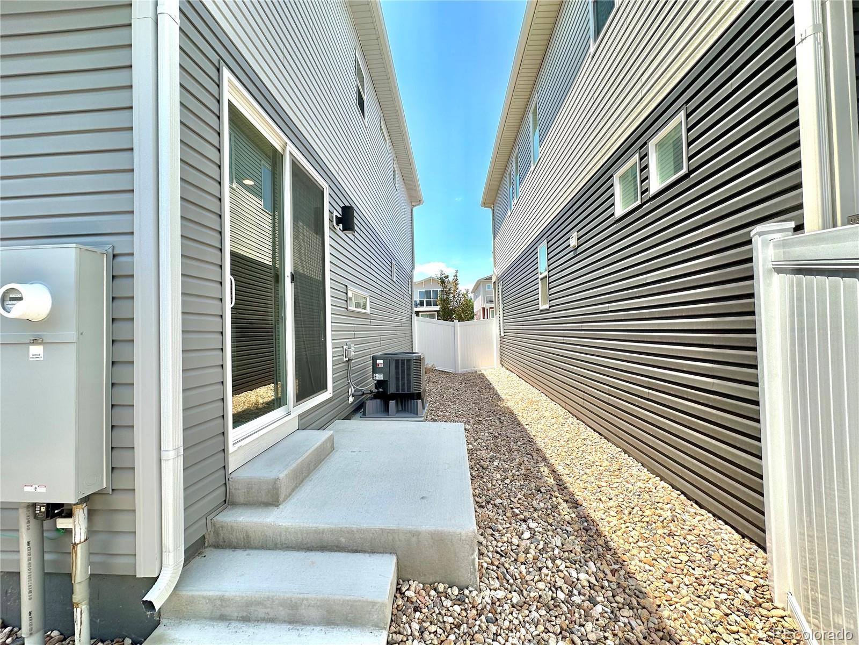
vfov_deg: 85.7
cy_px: 322
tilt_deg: +1.0
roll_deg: +0.9
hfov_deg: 102.1
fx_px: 347
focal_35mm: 14
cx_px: 430
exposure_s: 1/1147
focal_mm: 2.22
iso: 50
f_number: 2.2
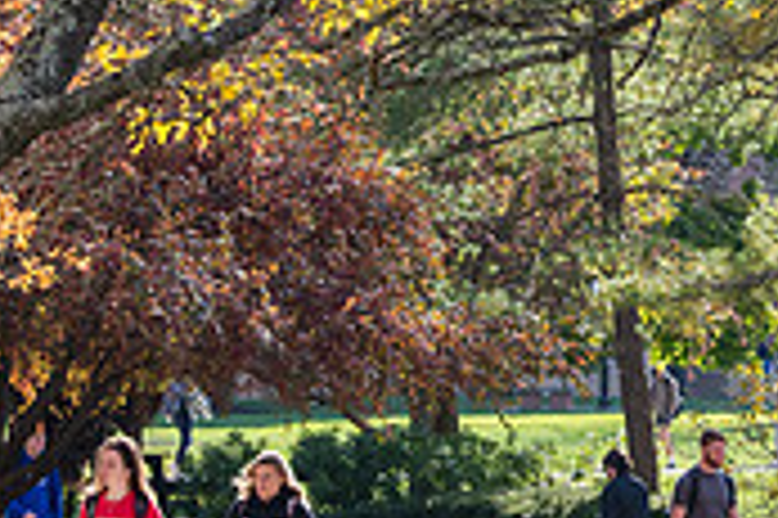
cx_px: 751
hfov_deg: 7.1
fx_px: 6240
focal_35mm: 289
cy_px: 65
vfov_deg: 4.7
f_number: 8
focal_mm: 86
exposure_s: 1/250
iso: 400
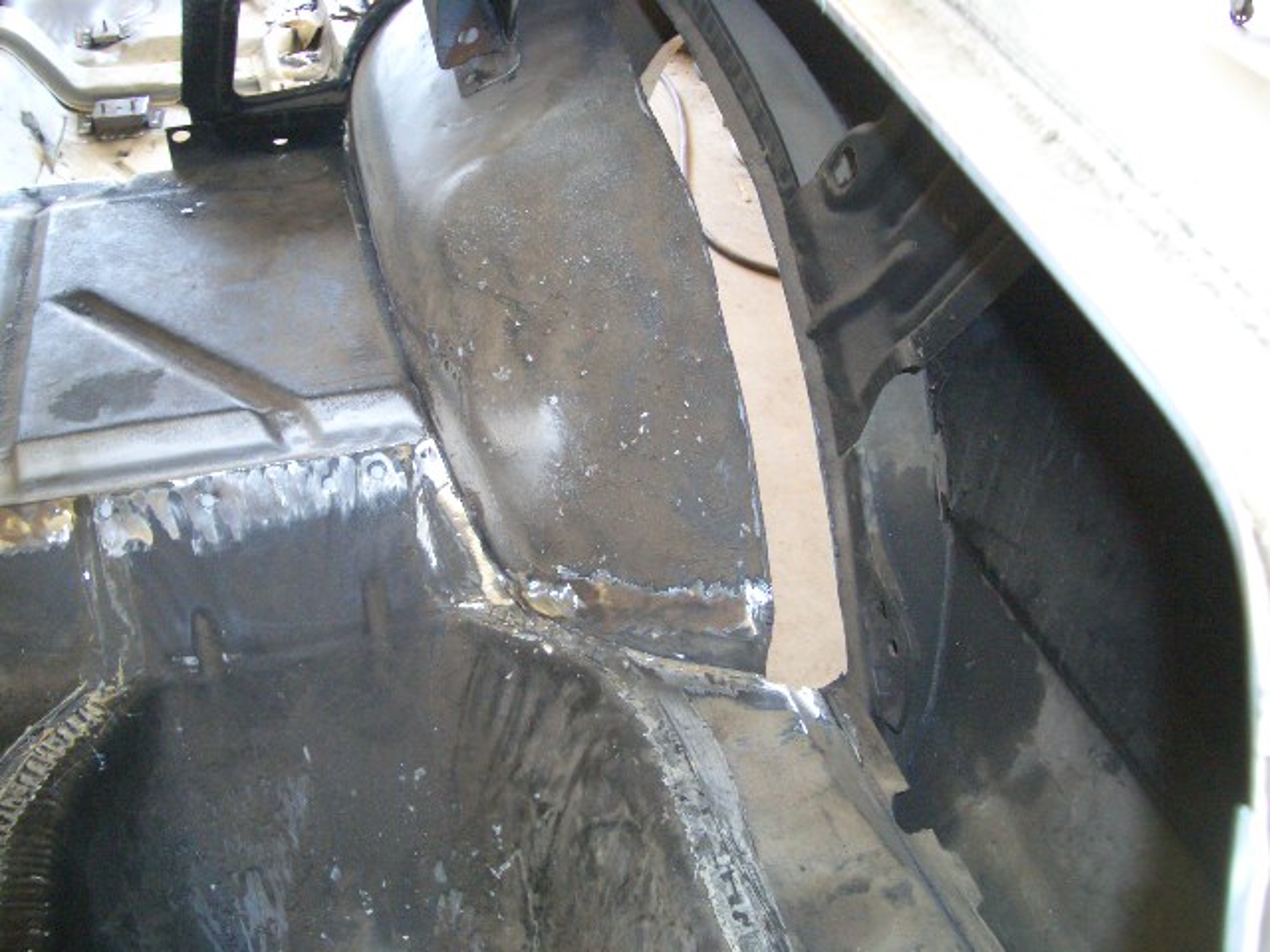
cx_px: 635
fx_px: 1284
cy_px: 476
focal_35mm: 35
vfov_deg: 40.7
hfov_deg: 52.6
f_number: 2.6
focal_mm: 5.8
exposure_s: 1/60
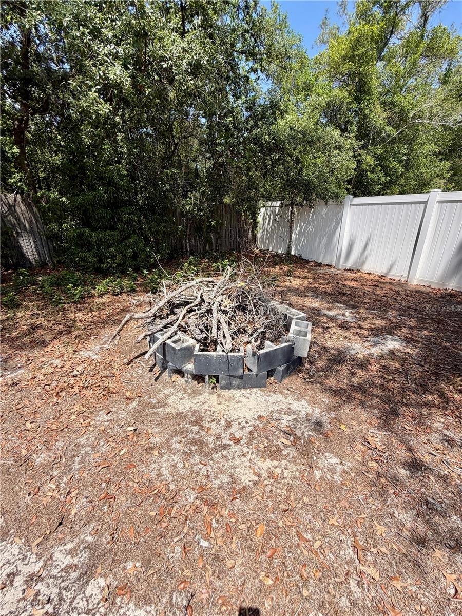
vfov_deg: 102.1
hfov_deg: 85.7
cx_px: 231
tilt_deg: -17.1
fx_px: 249
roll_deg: +0.8
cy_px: 308
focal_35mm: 14
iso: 25
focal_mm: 2.22
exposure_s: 1/770
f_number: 2.2
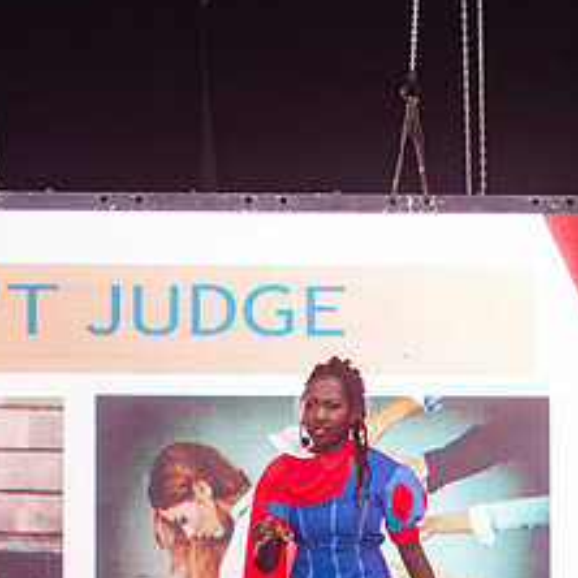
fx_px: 3646
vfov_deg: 9.0
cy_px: 457
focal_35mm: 193
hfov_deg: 9.1
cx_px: 343
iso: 3200
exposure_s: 1/160
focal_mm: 82
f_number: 5
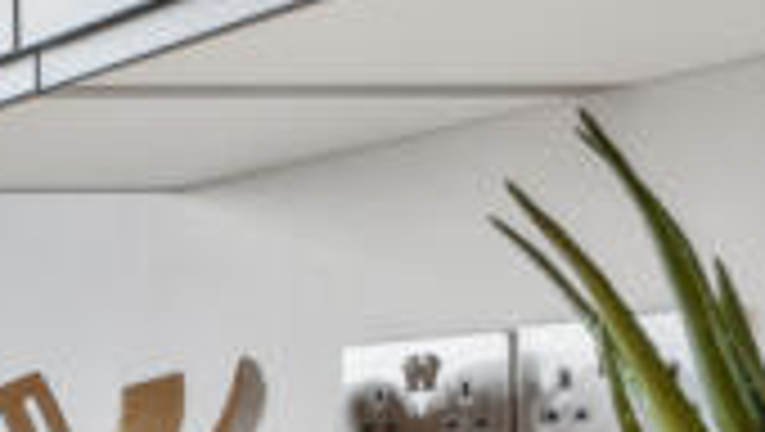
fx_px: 2051
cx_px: -1220
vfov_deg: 11.9
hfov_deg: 13.3
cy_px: 443
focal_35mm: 101
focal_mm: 16
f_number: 11
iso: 400
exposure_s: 1/25
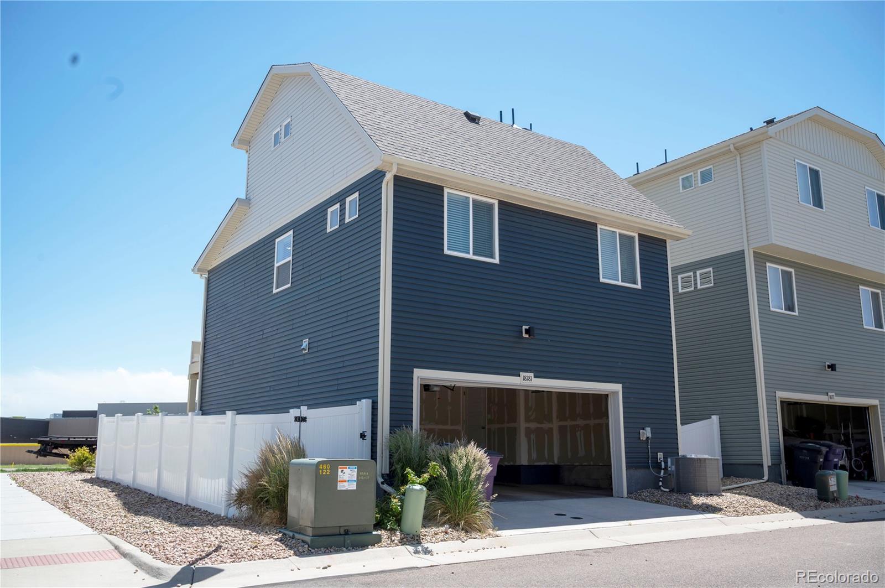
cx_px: 442
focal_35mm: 31
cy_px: 294
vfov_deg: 42.2
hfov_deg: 60.3
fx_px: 761
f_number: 8
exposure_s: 1/200
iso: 100
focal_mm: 31
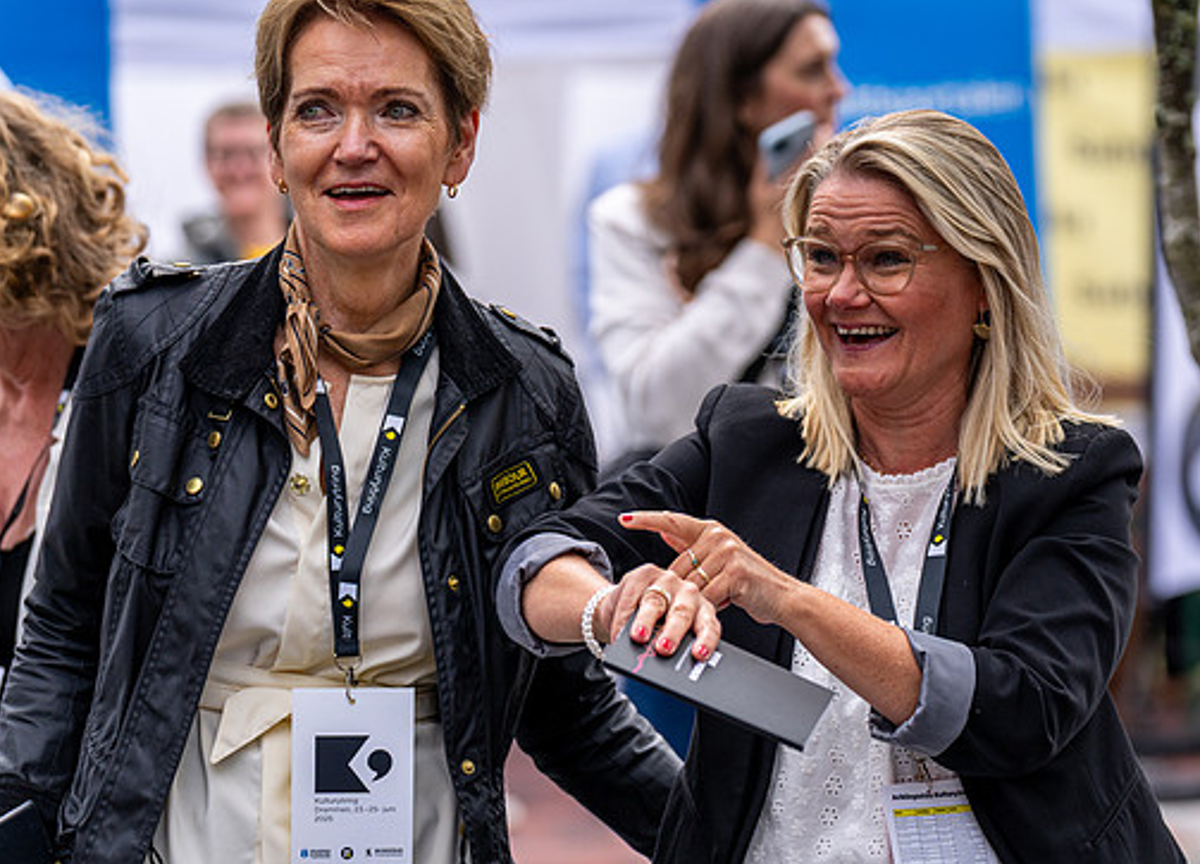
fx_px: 5809
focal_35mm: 170
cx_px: 928
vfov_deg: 8.5
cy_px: 355
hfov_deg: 11.8
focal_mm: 110
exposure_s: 1/1250
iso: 100
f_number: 2.8
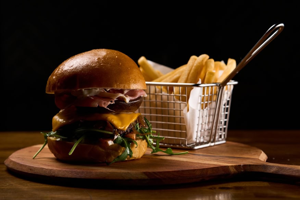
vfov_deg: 16.1
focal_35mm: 85
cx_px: 150
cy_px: 100
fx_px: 708
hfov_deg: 23.9
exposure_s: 1/80
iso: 320
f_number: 5.6
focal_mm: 85
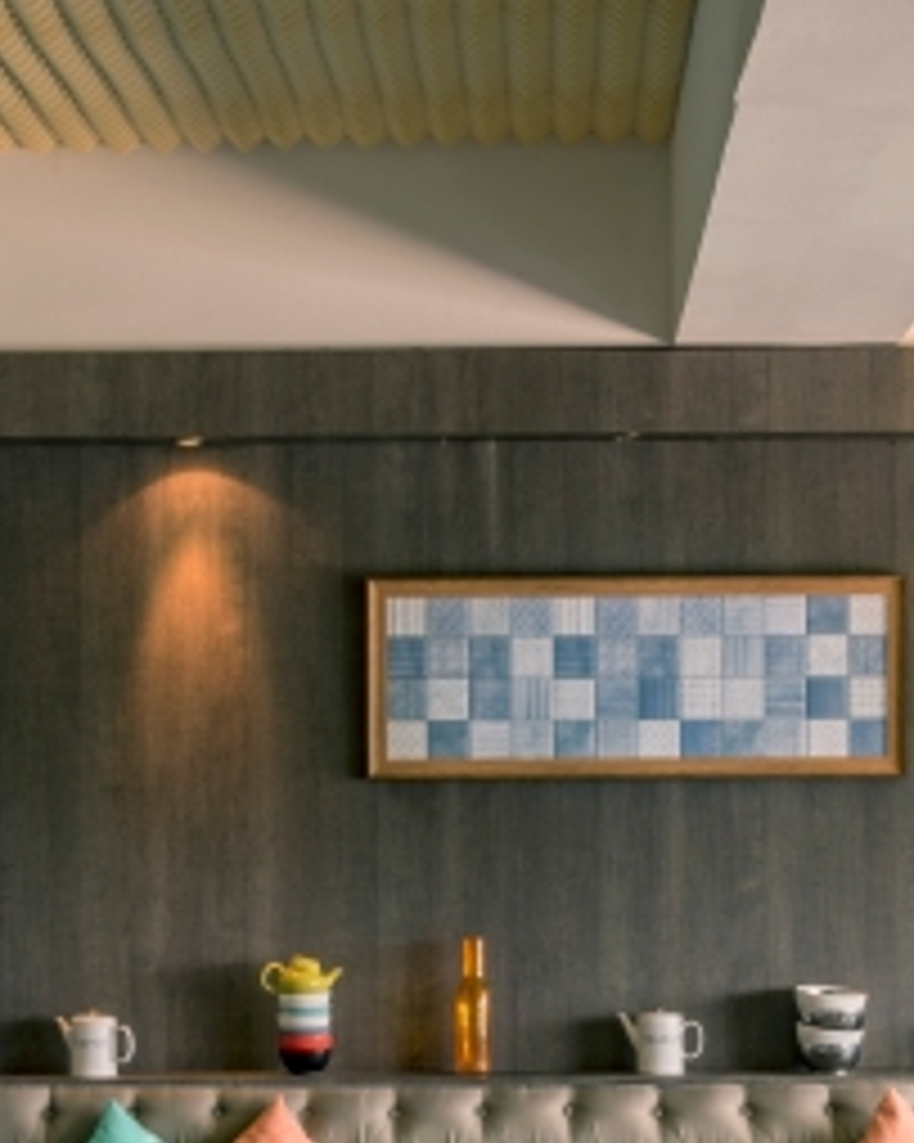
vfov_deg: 15.4
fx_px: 4195
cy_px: 873
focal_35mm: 124
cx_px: 518
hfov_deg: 12.4
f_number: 16
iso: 250
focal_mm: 56
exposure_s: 1/4
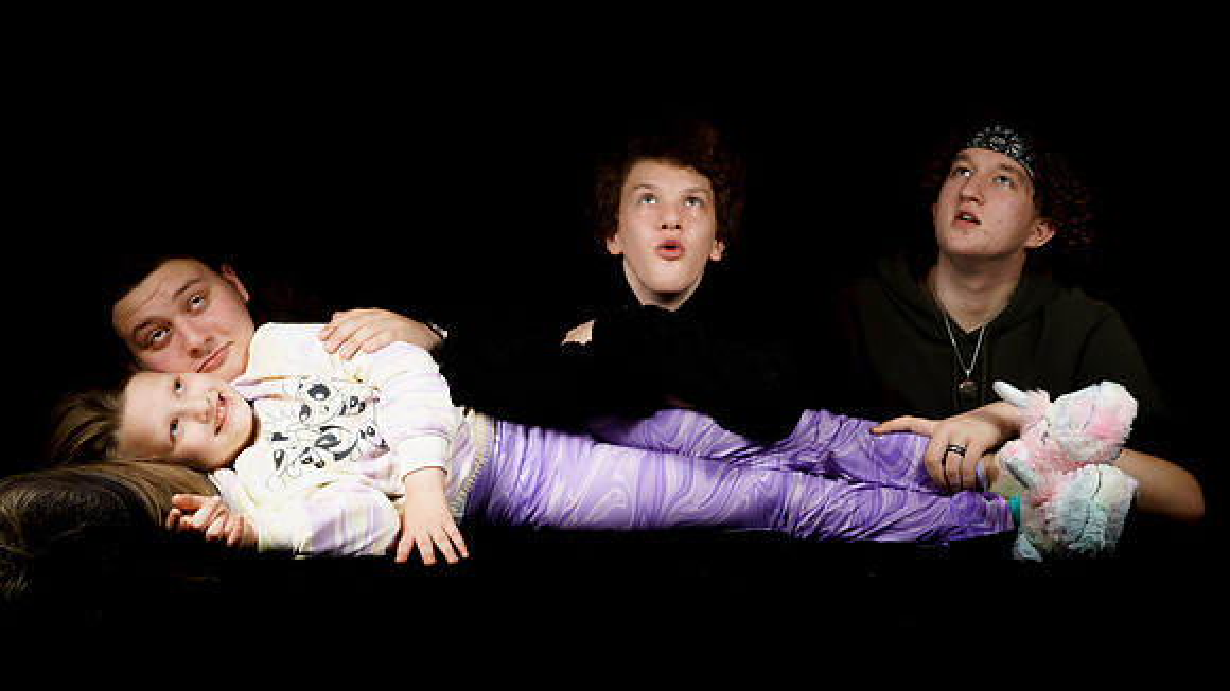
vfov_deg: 24.6
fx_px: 1579
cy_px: 220
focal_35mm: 48
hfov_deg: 42.6
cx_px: 641
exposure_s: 1/80
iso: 100
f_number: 4
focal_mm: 40
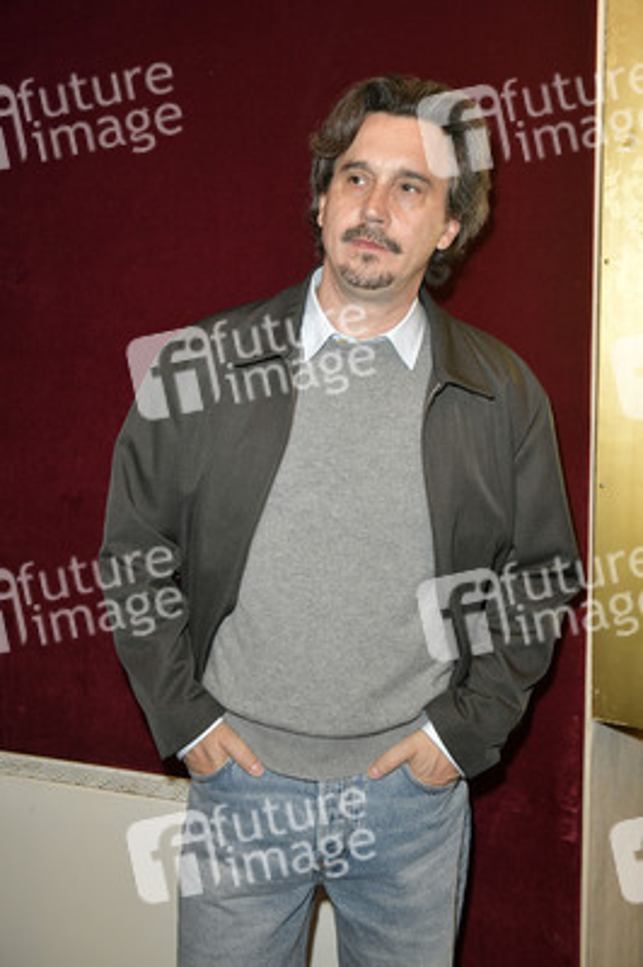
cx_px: 322
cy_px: 484
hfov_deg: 33.3
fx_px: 1073
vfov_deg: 48.5
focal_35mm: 40
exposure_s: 1/160
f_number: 5.6
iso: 2500
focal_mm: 40
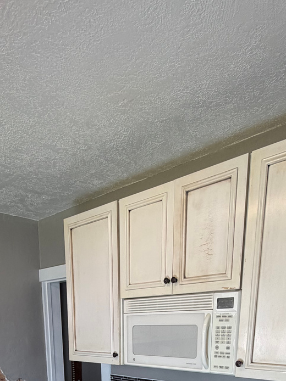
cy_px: 408
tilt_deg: -13.8
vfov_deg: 45.6
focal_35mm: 31
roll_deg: +1.0
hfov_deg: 45.2
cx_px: 119
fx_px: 342
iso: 160
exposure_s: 1/120
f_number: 2.2
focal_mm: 2.22
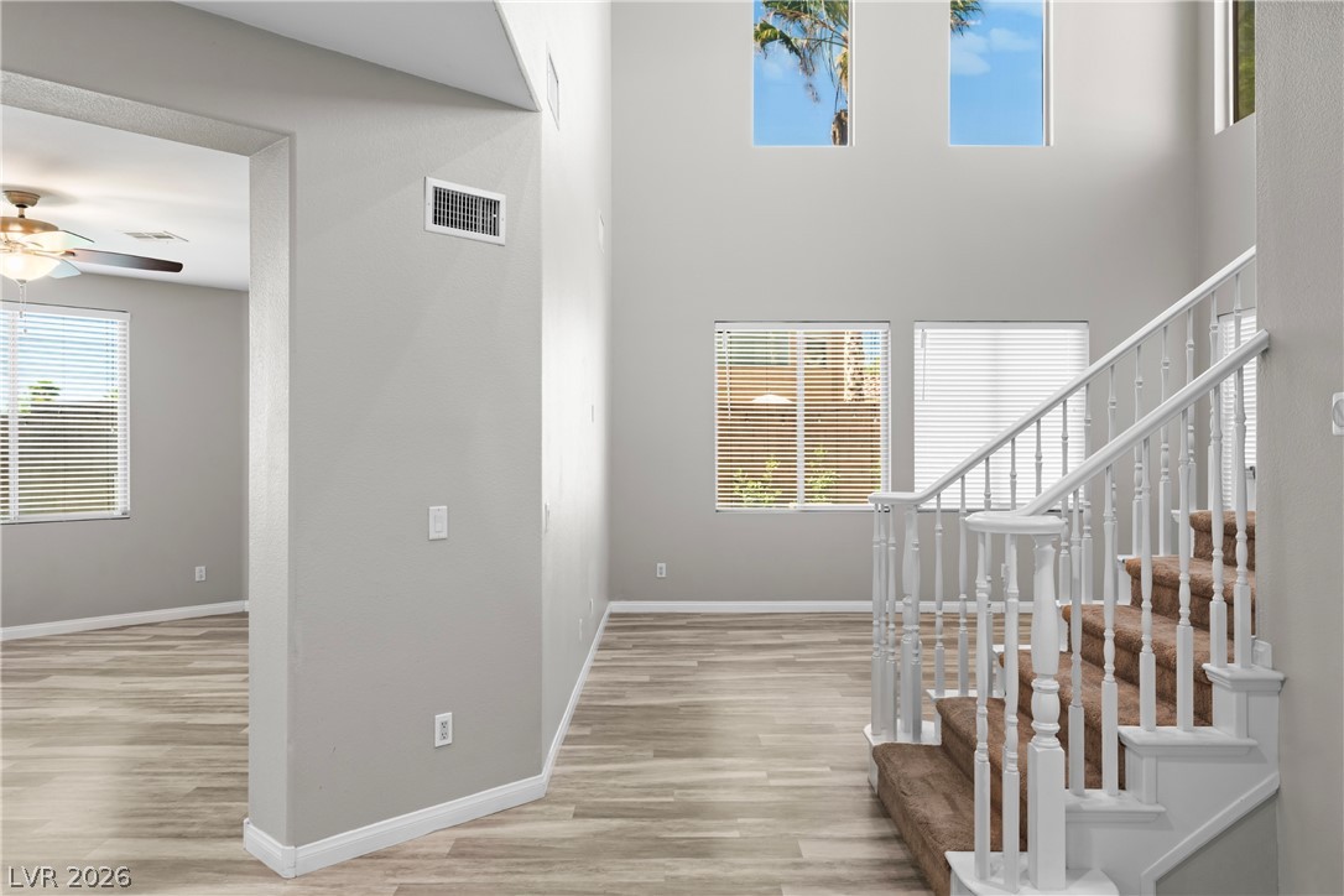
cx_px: 672
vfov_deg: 51.3
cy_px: 448
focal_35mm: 25
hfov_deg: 71.5
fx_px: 933
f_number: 8
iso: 400
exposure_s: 1/5
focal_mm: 25
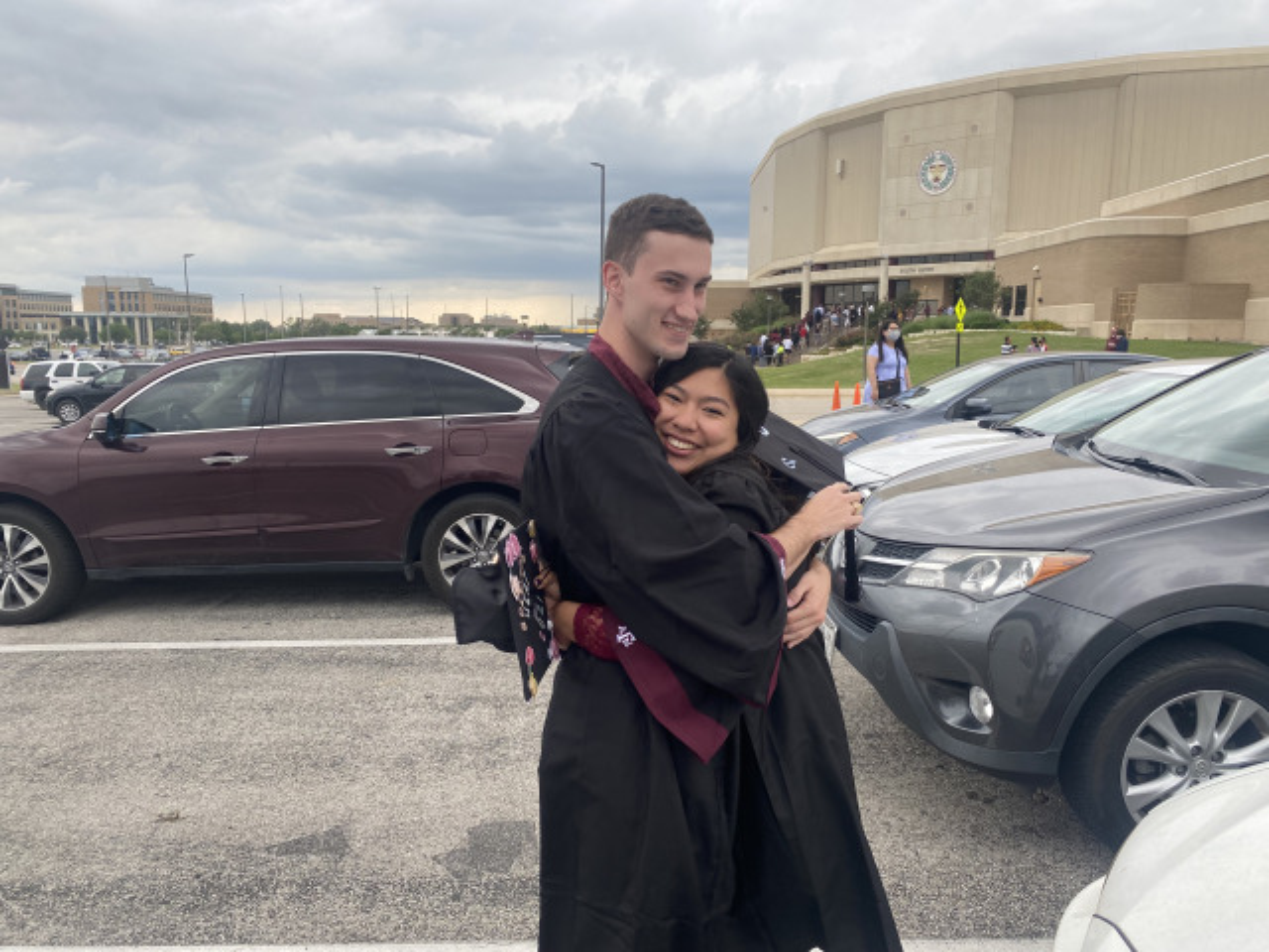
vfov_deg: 53.1
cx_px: 634
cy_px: 476
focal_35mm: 26
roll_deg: +0.3
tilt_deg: -9.9
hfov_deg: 67.3
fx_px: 953
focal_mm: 4.25
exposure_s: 1/385
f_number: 1.8
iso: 32
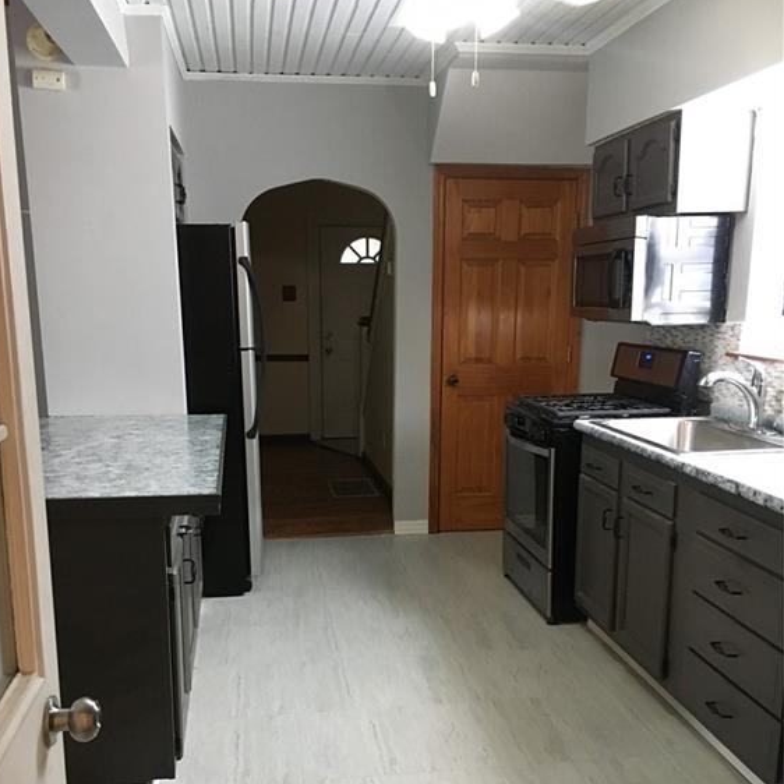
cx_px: 384
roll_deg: +0.0
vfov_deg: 46.7
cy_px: 497
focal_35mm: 35
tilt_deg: -11.4
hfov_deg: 47.2
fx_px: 897
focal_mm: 4.15
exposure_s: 1/30
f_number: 2.2
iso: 200
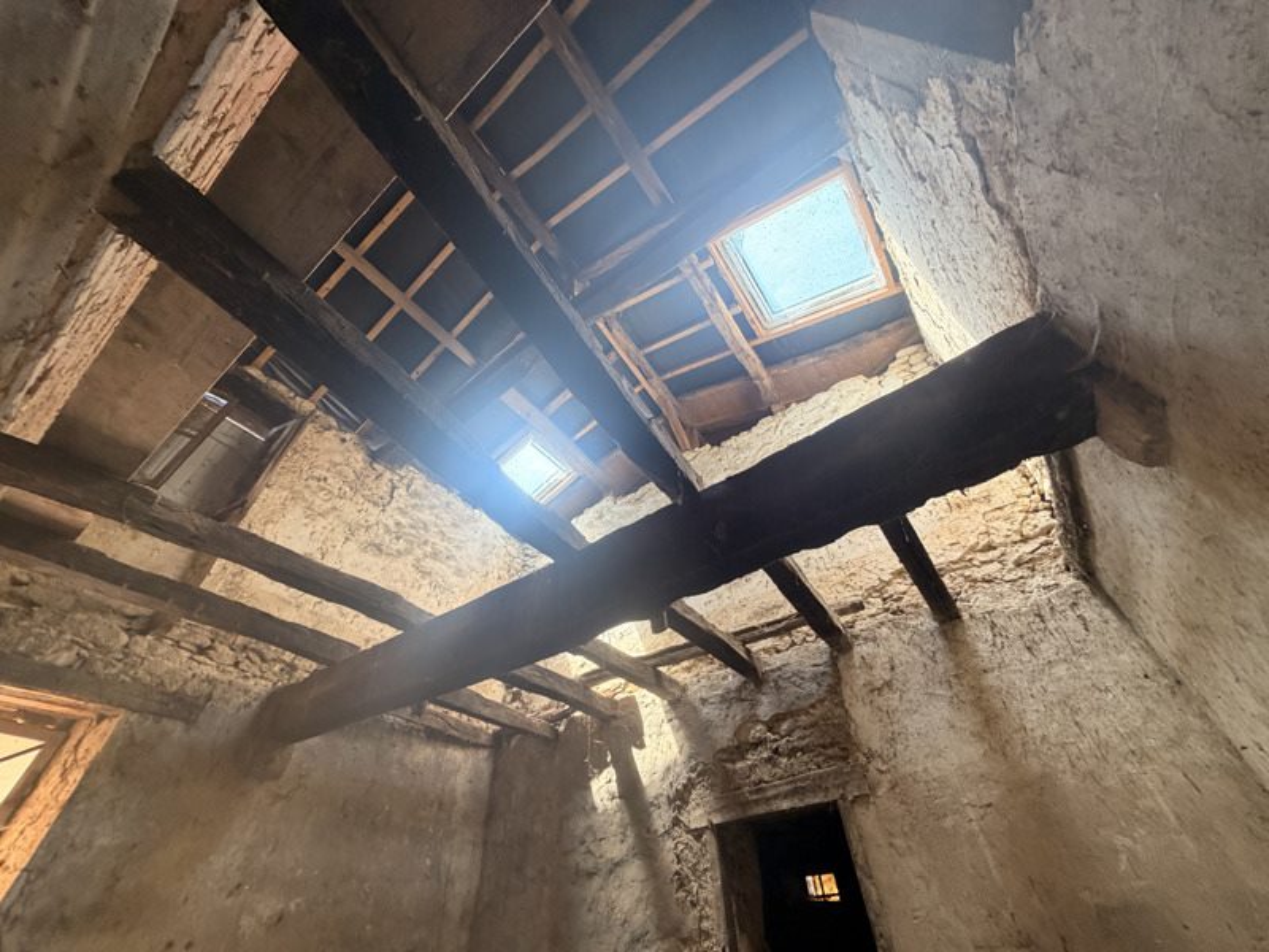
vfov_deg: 85.7
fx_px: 513
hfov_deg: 102.1
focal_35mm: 14
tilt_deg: +46.3
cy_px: 476
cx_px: 634
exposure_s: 1/121
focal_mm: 2.22
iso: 320
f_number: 2.2
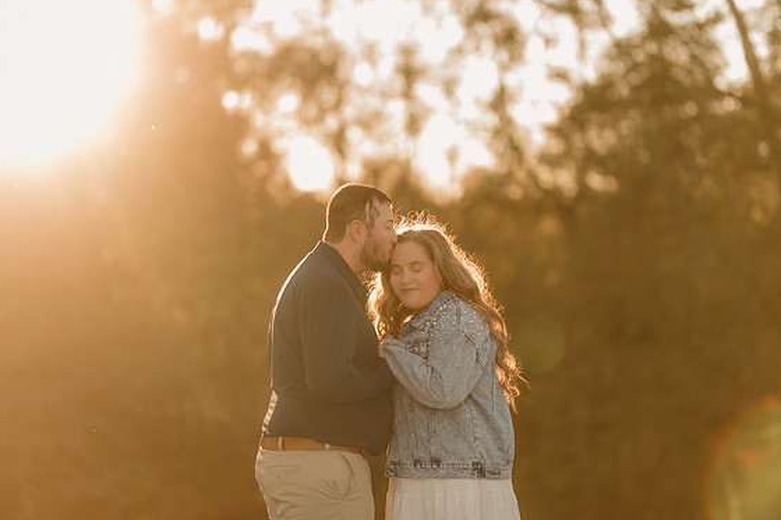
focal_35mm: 88
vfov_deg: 15.5
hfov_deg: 23.1
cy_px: 257
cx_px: 400
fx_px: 1908
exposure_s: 1/500
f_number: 1.4
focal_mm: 85
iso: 50
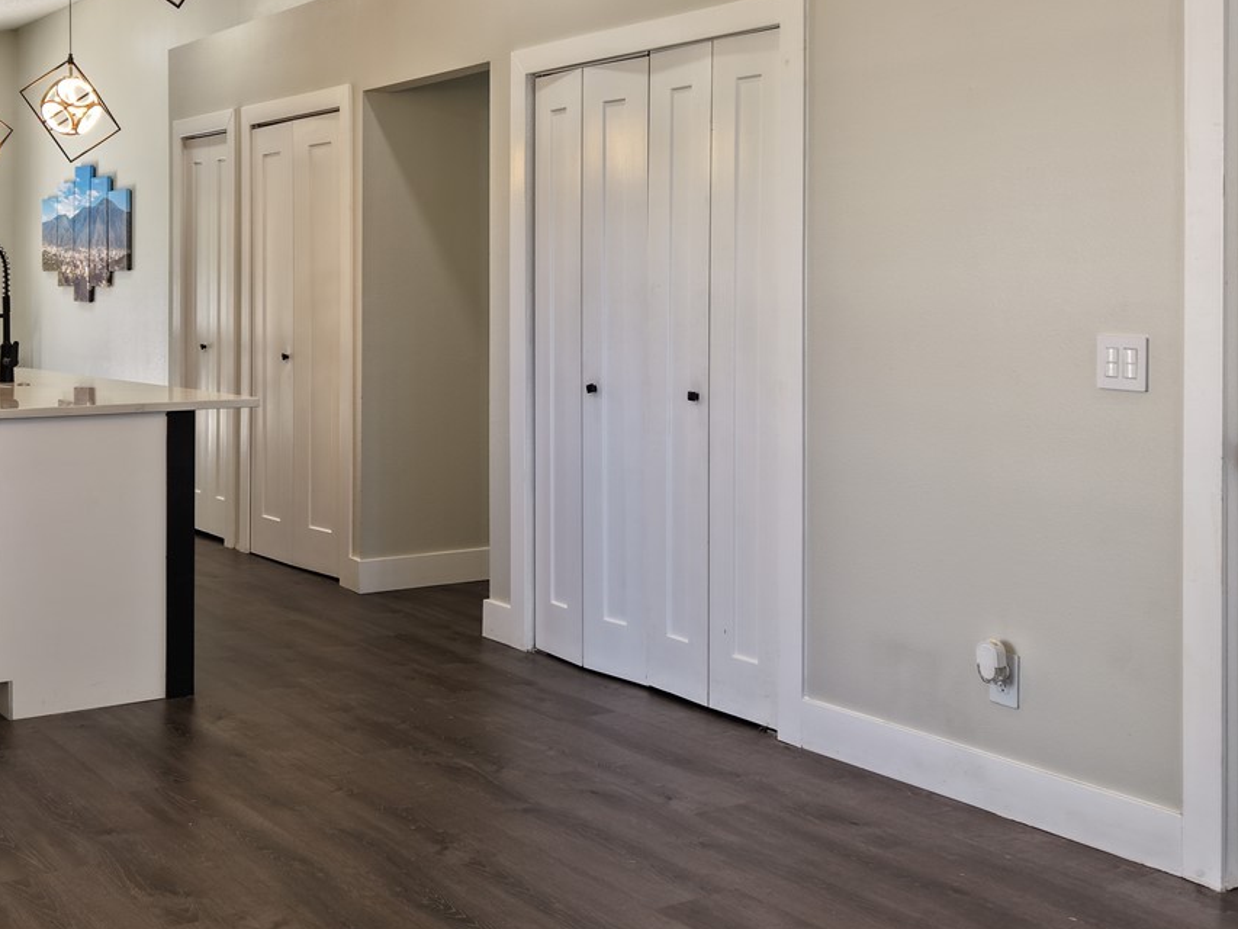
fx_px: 1610
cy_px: 283
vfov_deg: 31.8
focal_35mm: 45
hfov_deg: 41.5
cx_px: 409
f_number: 1.8
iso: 120
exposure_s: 1/50
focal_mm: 8.67
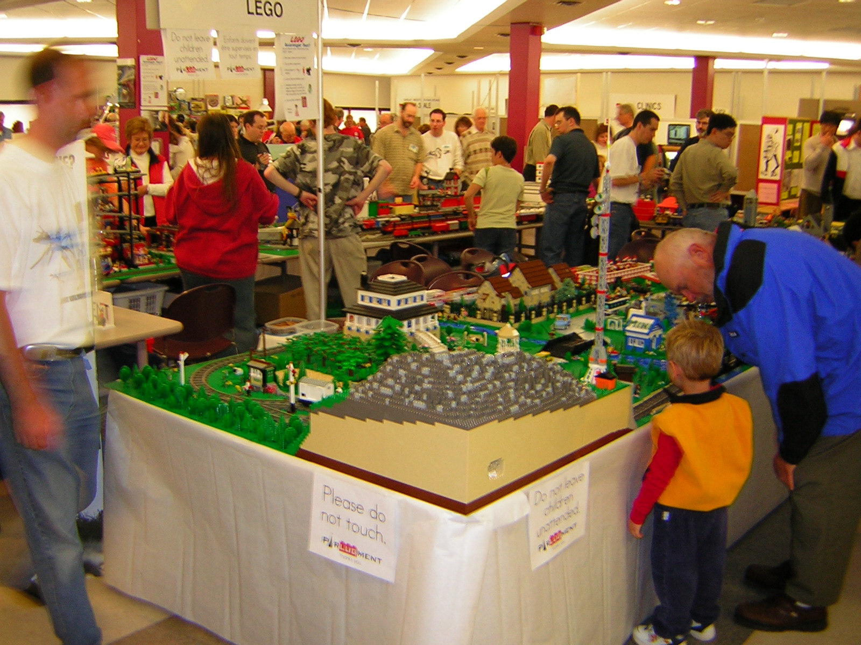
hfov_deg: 51.4
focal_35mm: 36
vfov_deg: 39.7
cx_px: 430
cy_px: 322
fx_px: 895
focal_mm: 4.7
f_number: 2.6
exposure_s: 1/6.1
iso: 50
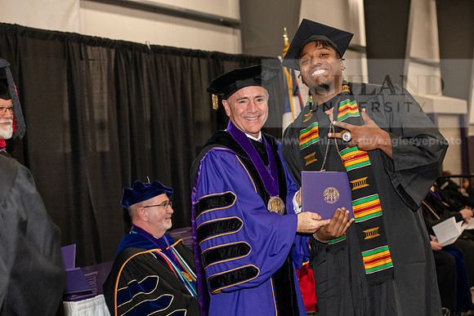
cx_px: 237
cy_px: 158
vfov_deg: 19.5
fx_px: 922
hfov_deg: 28.8
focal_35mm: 70
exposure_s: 1/200
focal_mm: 70
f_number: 5
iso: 2500
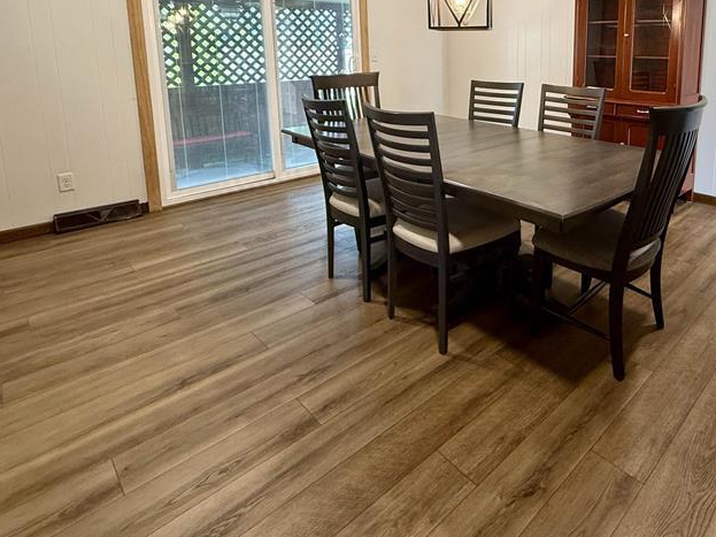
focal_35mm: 23
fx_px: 476
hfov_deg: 70.7
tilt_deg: -7.9
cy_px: 113
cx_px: 503
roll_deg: -0.2
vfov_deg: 55.0
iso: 200
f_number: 2.2
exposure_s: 1/60
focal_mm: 2.22
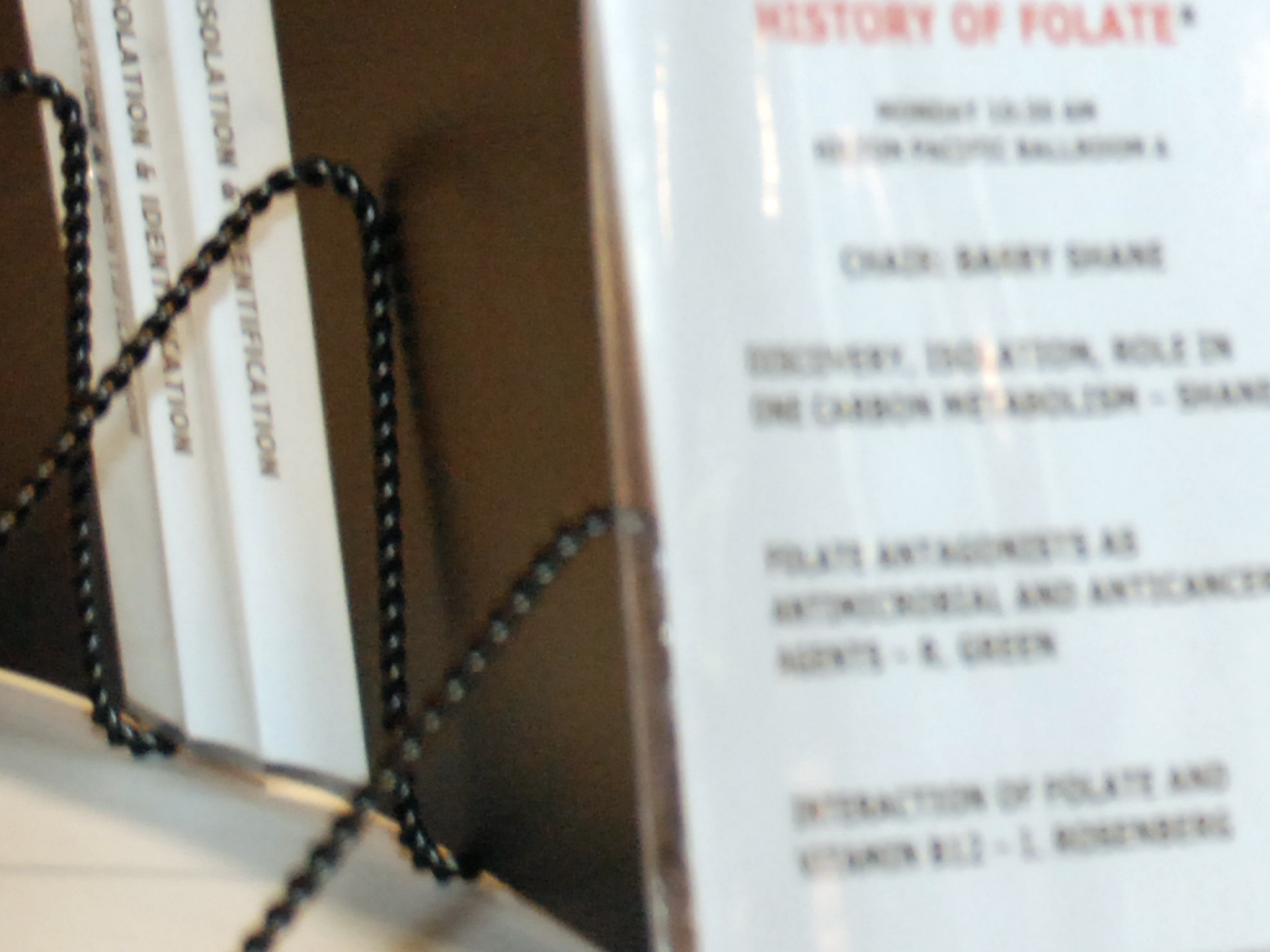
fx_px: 10419
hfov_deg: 6.8
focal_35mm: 284
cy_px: -525
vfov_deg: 5.2
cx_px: 2411
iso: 800
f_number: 7.1
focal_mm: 50
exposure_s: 1/100
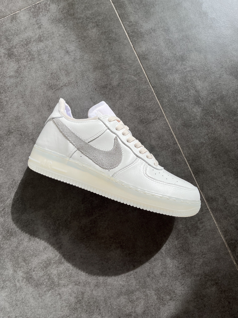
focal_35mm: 26
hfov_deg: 53.1
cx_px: 119
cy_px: 159
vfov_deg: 67.3
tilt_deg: -86.5
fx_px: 238
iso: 50
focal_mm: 5.1
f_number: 1.6
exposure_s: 1/407
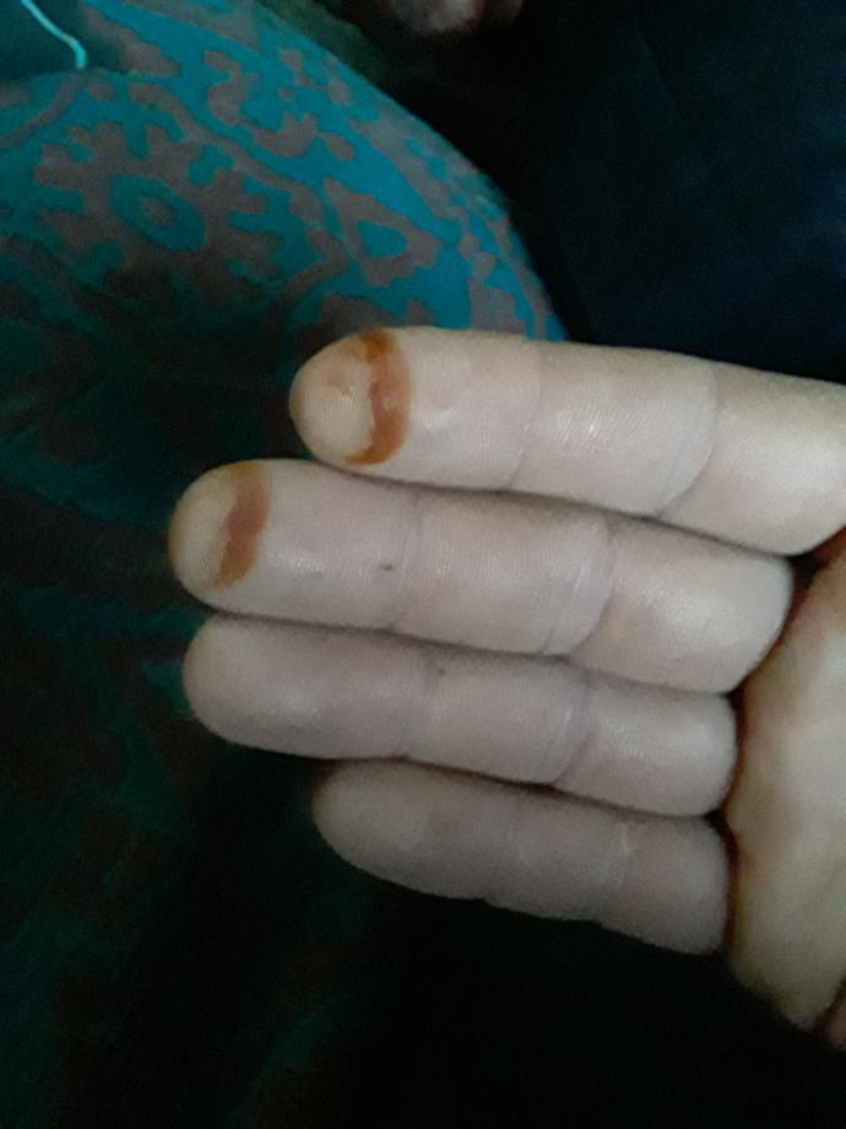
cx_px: 423
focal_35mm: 30
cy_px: 564
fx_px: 978
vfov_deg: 60.0
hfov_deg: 46.8
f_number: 1.9
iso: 1000
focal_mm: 2.2
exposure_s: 1/10
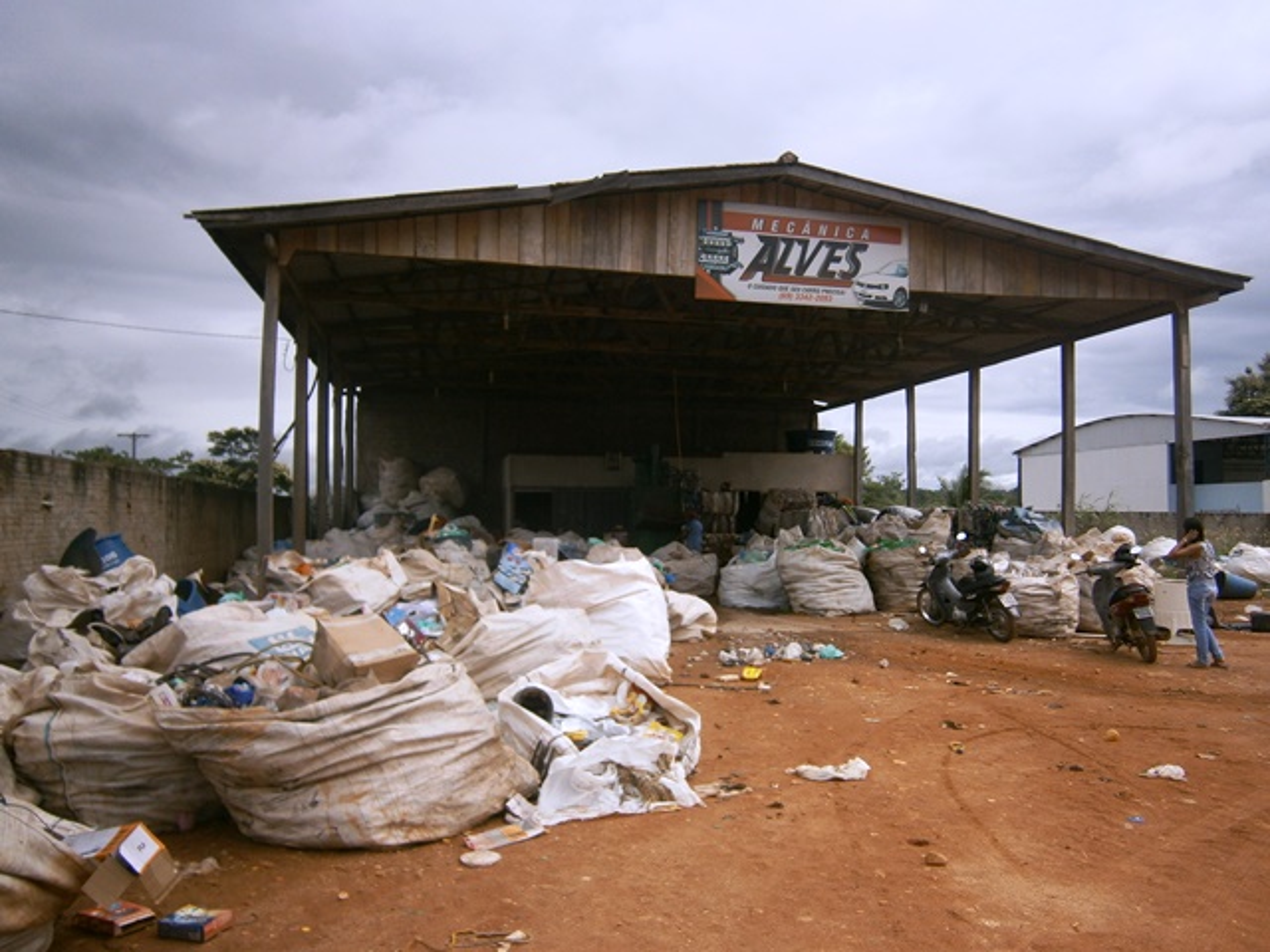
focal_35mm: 26
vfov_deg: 53.1
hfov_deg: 67.3
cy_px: 476
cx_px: 635
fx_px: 954
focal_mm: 4.7
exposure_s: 1/1600
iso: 80
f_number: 2.8
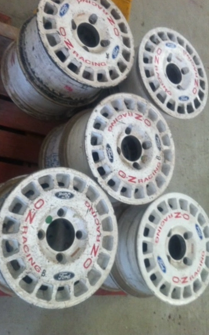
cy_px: 166
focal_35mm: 38
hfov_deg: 33.6
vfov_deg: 51.5
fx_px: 346
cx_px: 101
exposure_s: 1/15
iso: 200
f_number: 2.8
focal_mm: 3.85
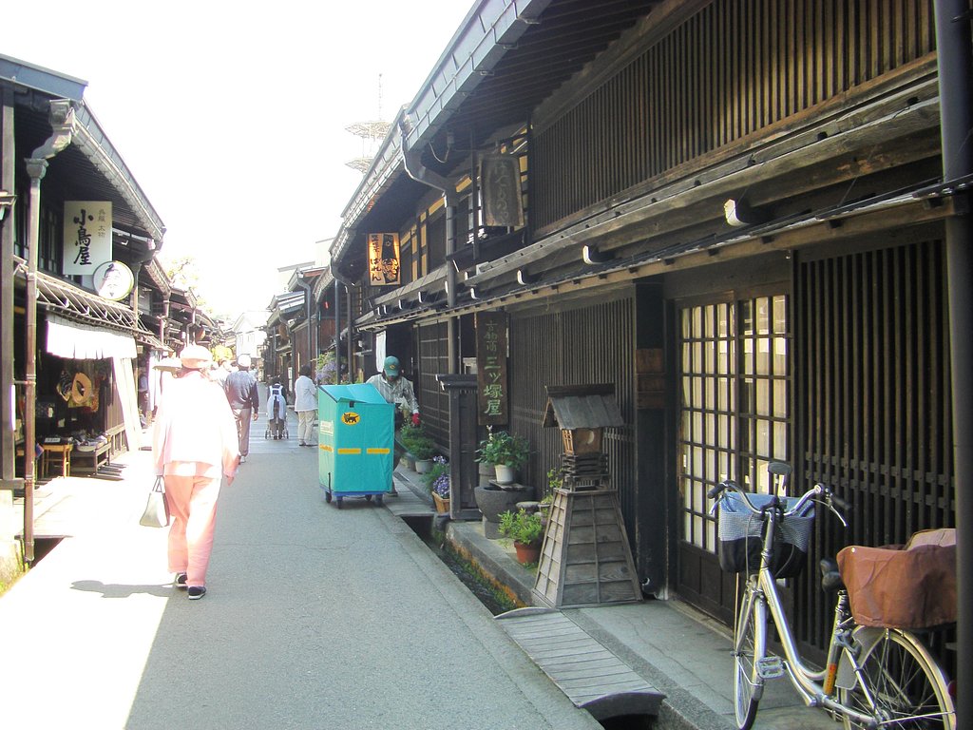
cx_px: 486
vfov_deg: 37.7
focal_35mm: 38
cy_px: 365
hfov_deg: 49.0
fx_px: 1068
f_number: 3.4
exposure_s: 1/80
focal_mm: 6.3
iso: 50
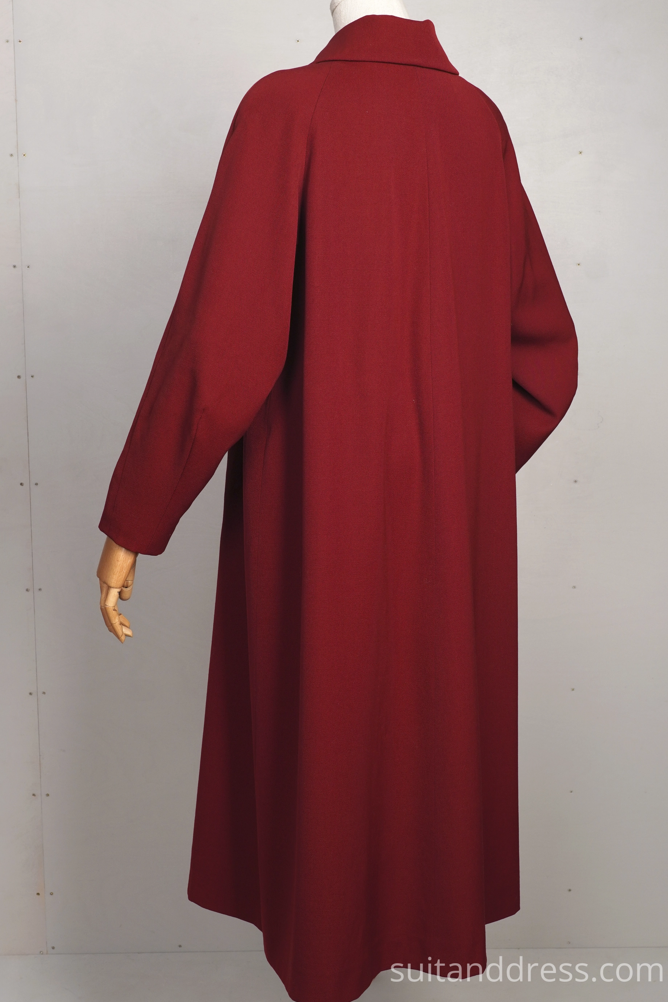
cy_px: 497
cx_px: 345
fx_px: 1391
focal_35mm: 50
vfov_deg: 39.6
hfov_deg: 27.0
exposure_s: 1/25
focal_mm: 32
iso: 320
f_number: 7.1
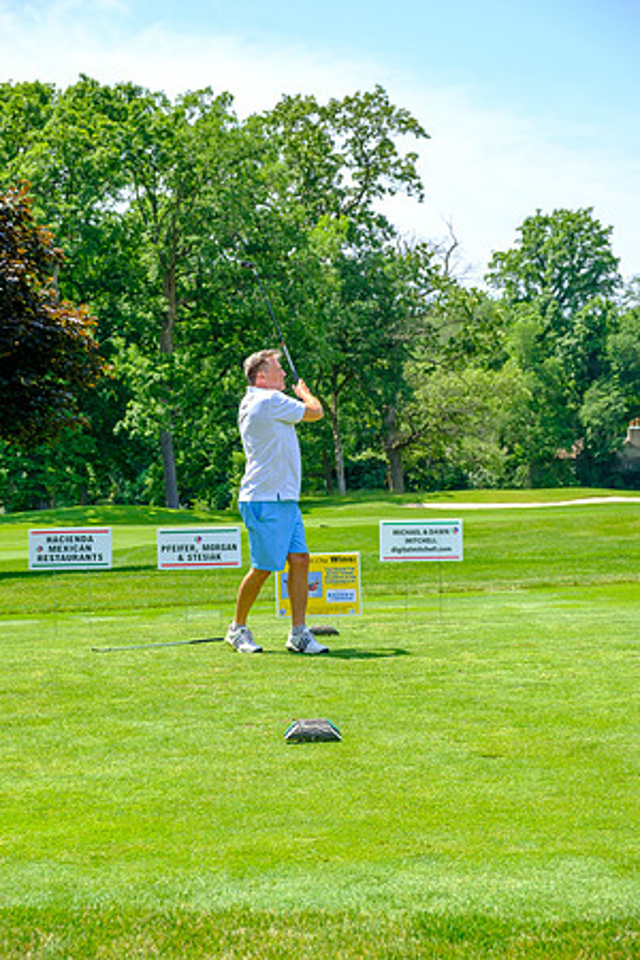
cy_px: 480
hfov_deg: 22.3
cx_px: 320
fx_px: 1627
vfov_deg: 32.9
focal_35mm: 61
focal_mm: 40.7
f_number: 5
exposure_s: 1/500
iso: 200
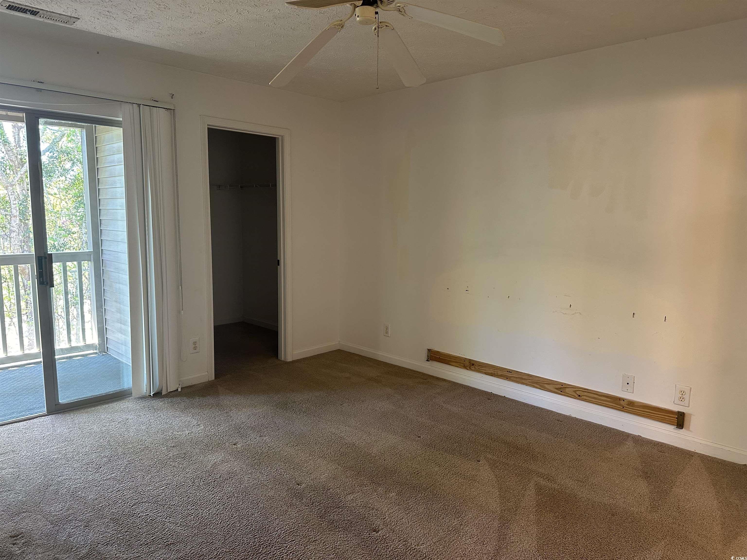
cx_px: 374
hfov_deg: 71.6
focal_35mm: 24
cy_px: 280
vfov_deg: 56.8
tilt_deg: -7.4
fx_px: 518
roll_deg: -1.6
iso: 250
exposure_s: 1/60
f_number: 1.78
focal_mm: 6.86
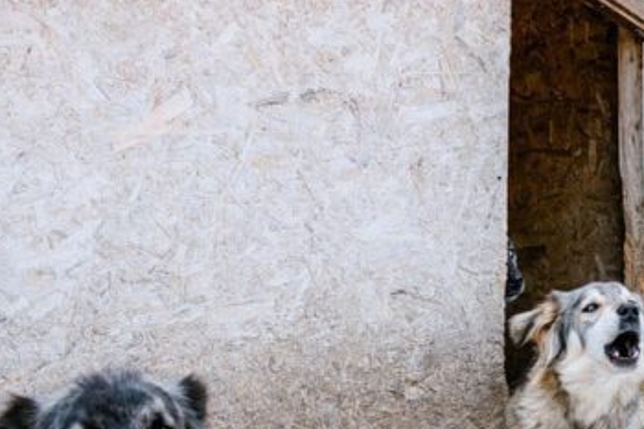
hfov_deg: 25.0
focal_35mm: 80
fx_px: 1430
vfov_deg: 17.0
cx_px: 506
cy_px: 276
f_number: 5.6
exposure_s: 1/250
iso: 200
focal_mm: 24
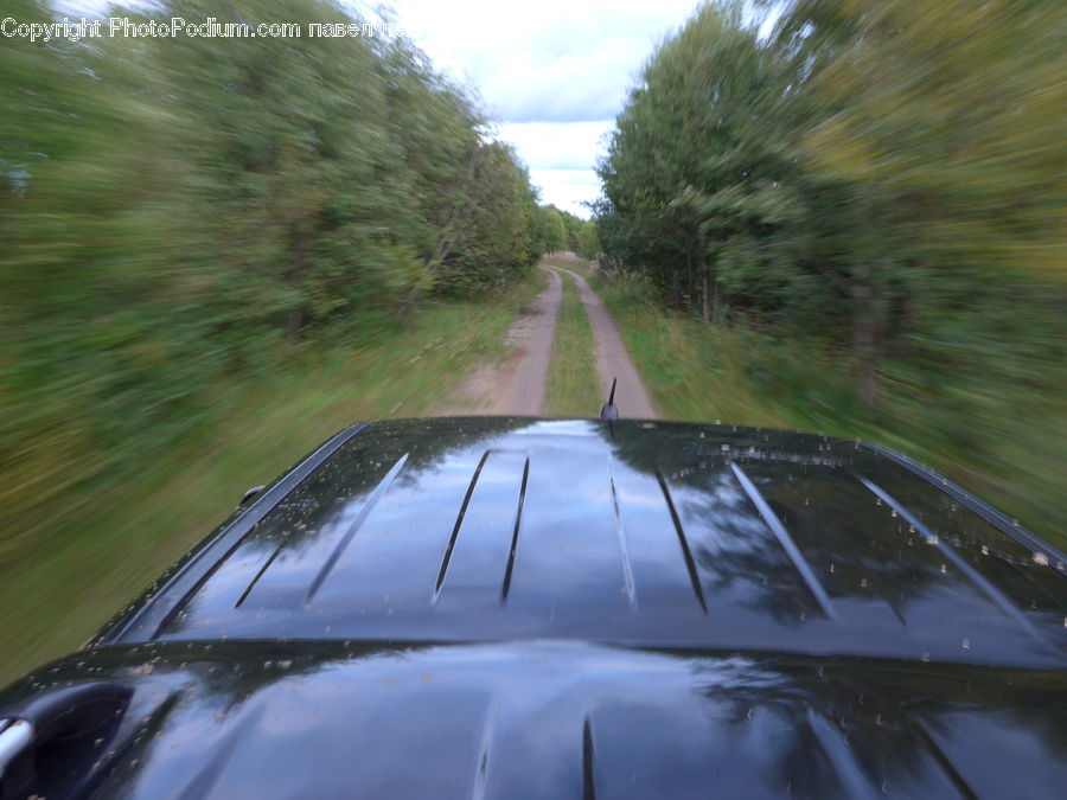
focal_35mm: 28
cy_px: 400
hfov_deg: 63.4
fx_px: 863
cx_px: 534
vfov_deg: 49.7
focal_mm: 6
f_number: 5
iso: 100
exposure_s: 1/10
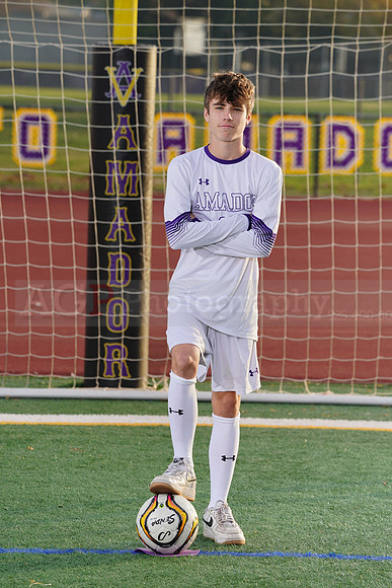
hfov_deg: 6.3
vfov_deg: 9.4
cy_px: 294
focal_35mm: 218
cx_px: 196
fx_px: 3558
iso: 100
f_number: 8
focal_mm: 218
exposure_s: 1/200
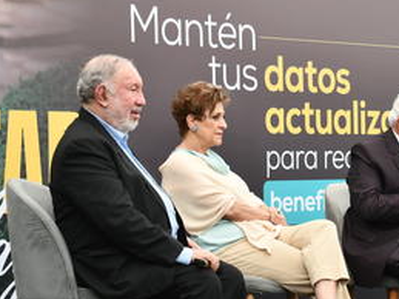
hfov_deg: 13.0
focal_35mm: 152
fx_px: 1751
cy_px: 180
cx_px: 302
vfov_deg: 9.8
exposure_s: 1/80
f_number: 5.6
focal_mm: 55
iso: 200
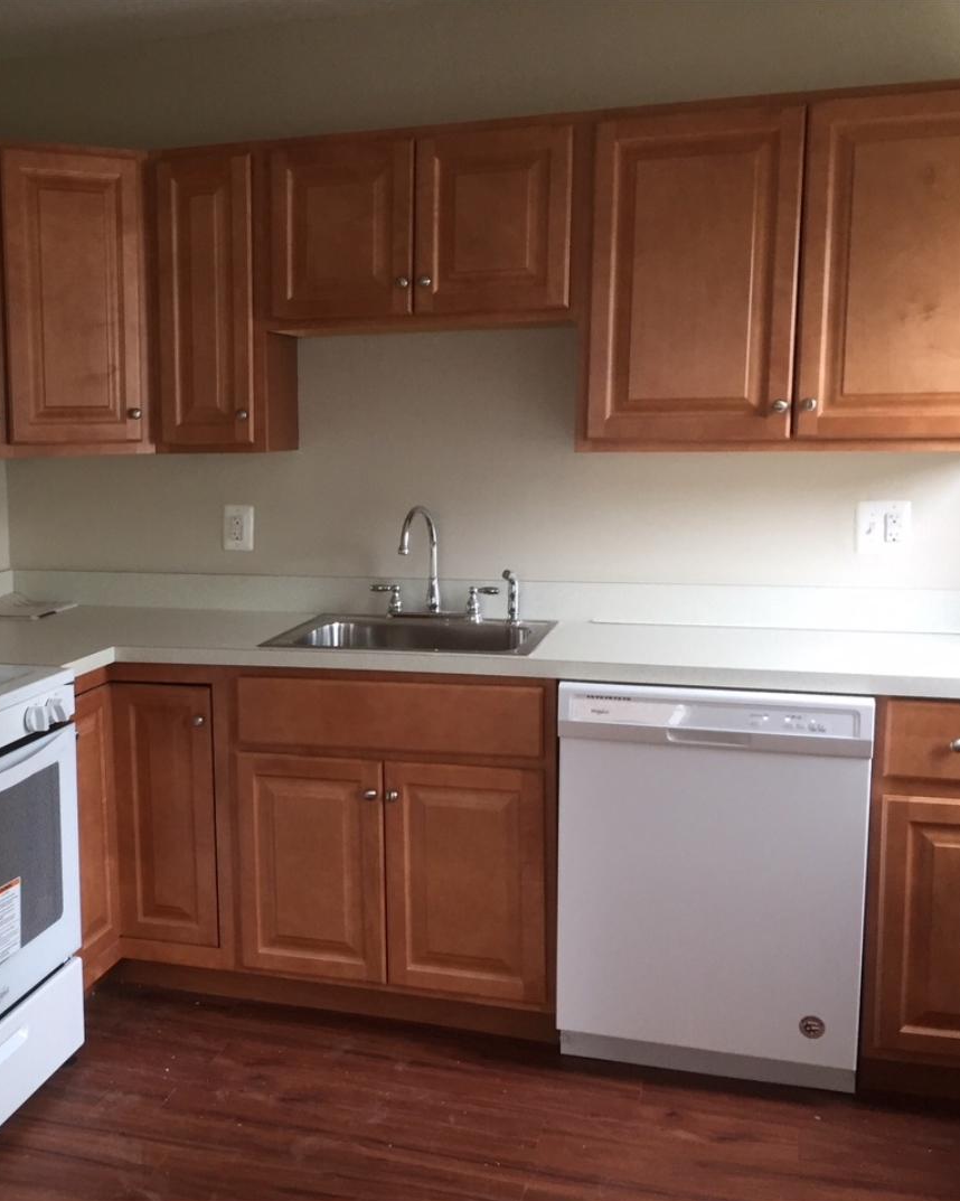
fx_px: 1350
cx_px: 207
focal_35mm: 38
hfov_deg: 37.9
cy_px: 603
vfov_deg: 47.9
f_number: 2.2
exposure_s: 1/30
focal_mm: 4.15
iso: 100
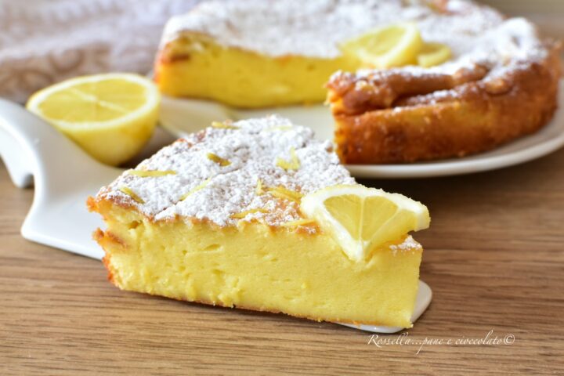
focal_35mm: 52
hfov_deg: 37.9
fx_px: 822
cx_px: 282
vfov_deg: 25.8
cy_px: 188
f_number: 5.6
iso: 1250
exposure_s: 1/20
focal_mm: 35
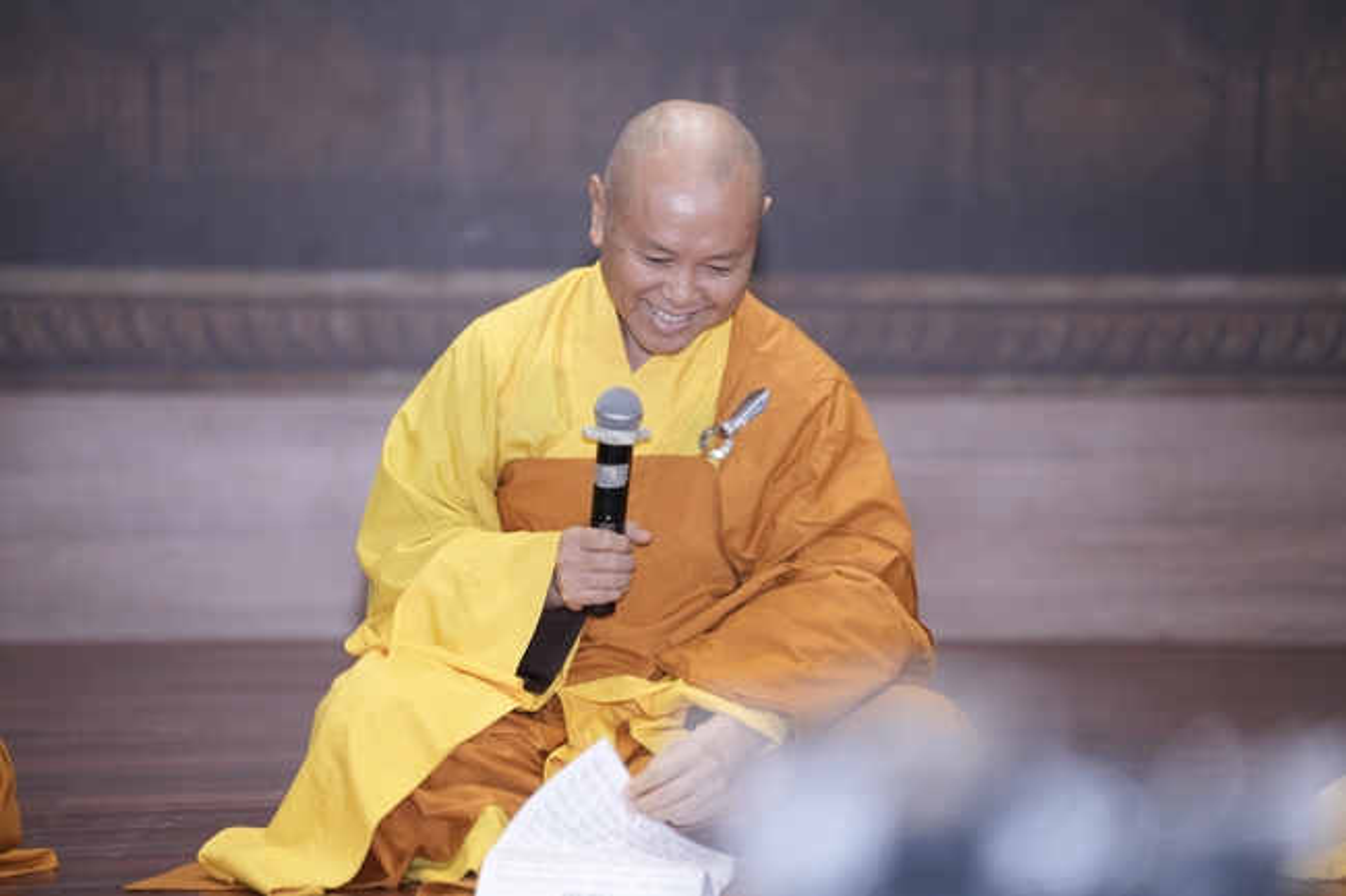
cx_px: 673
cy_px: 448
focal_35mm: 139
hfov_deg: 14.8
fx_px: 5195
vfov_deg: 9.9
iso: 800
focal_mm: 139
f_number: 2.8
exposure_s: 1/125
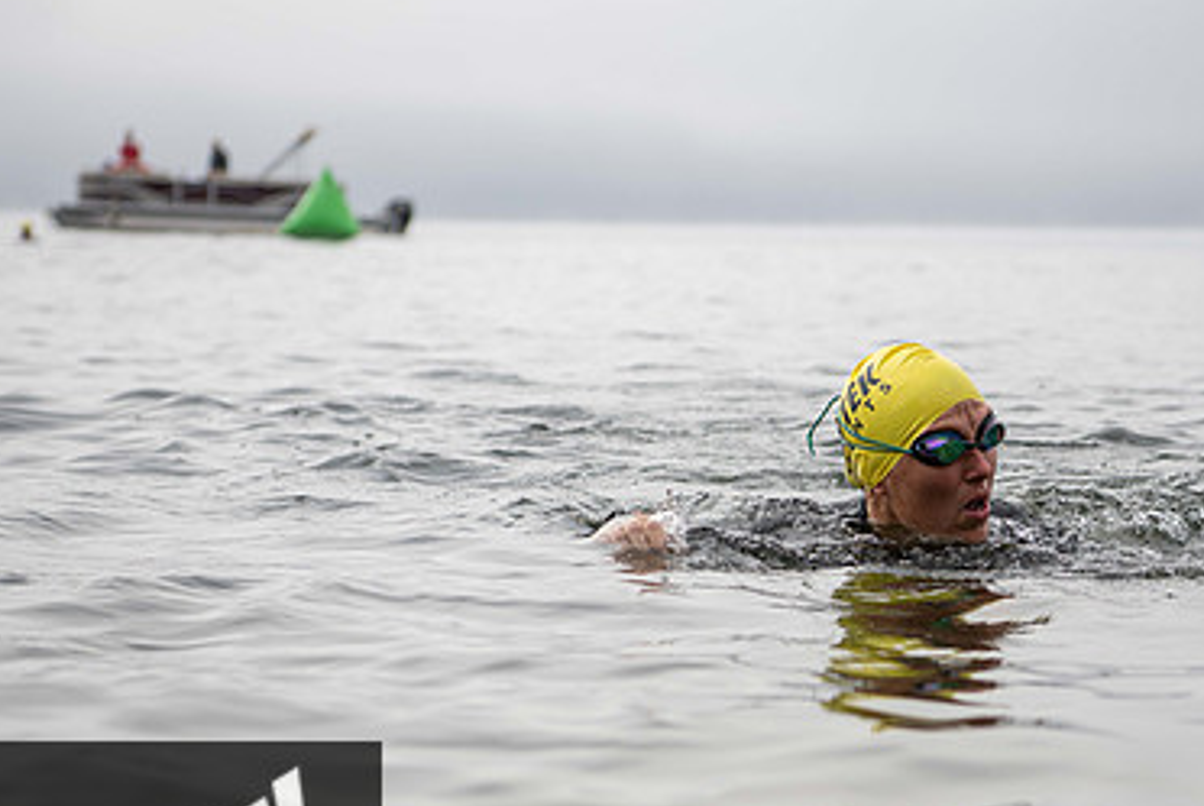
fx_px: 3650
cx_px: 861
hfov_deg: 18.6
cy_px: 575
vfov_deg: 12.6
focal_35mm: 109
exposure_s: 1/1250
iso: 250
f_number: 4
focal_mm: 70
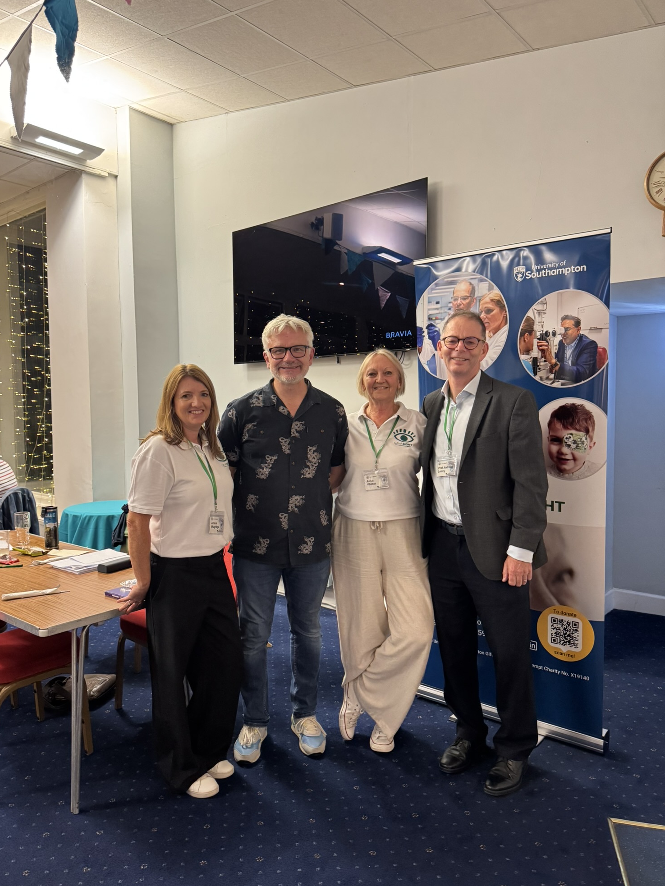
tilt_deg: -3.7
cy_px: 445
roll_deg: +0.3
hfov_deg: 54.9
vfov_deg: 69.4
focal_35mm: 25
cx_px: 320
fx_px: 640
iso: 500
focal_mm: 6.76
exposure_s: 1/50
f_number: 1.78
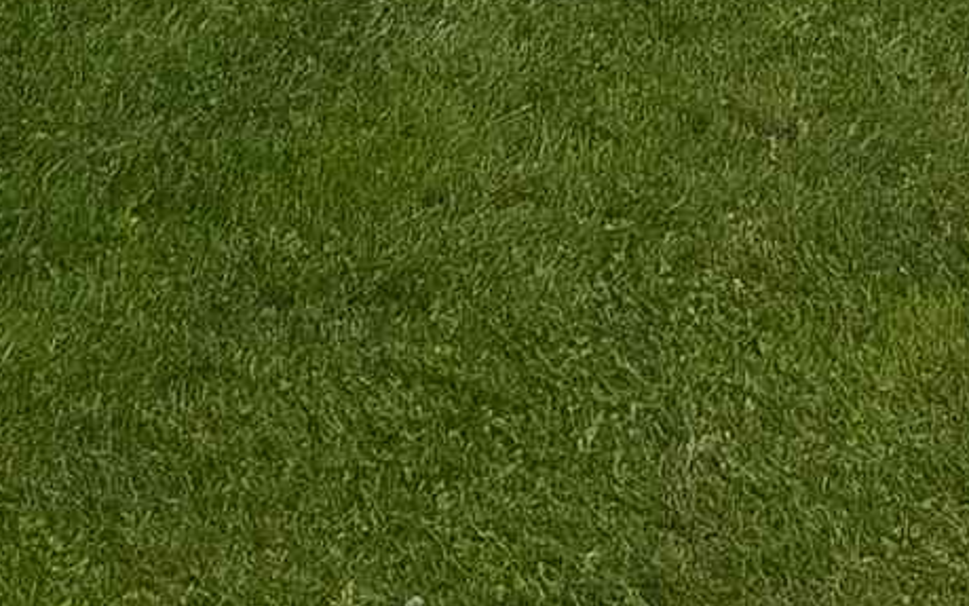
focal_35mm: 150
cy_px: -1518
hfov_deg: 11.8
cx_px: 2215
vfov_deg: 7.2
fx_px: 3962
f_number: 2.8
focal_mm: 8.38
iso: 100
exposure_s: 1/180
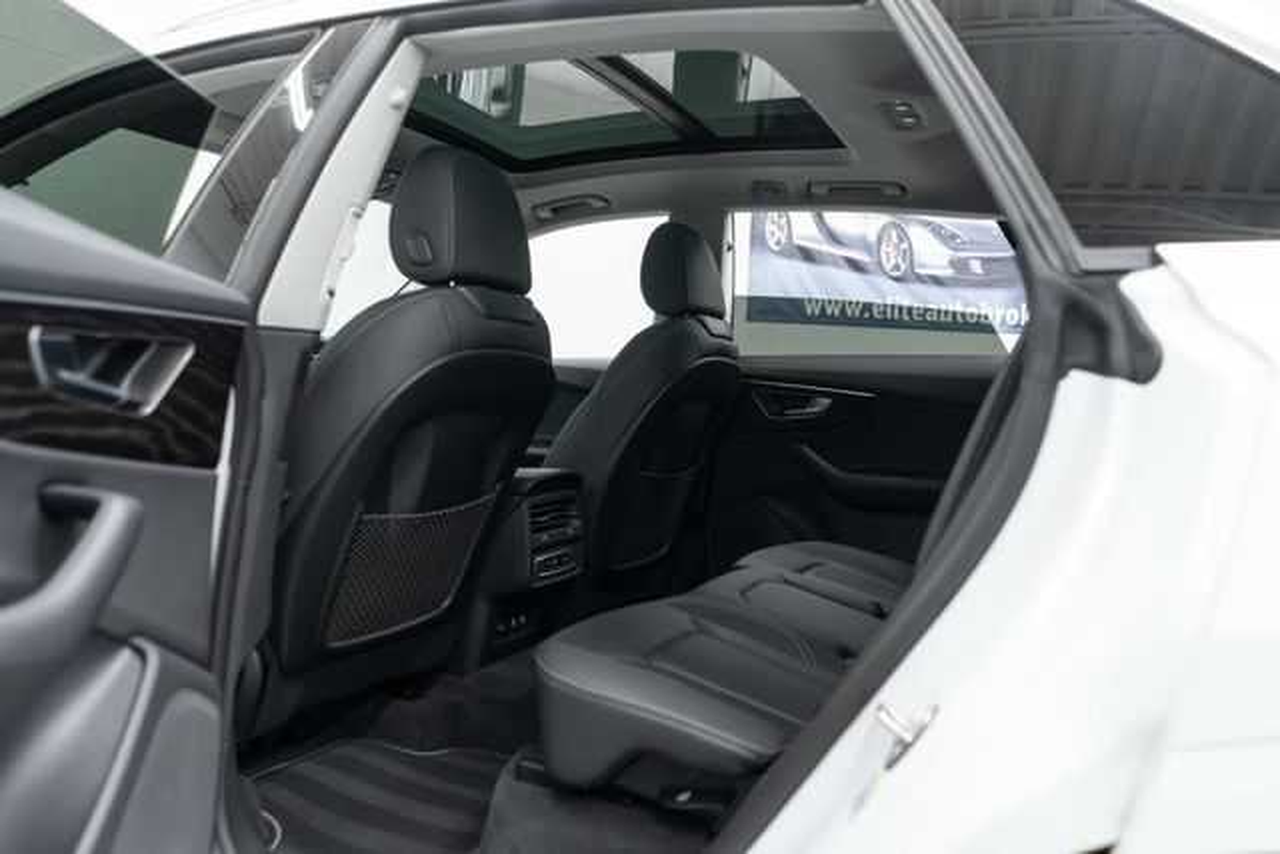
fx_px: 996
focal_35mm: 28
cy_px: 427
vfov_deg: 46.4
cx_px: 640
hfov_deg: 65.5
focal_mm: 28
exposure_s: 1/50
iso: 640
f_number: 3.2
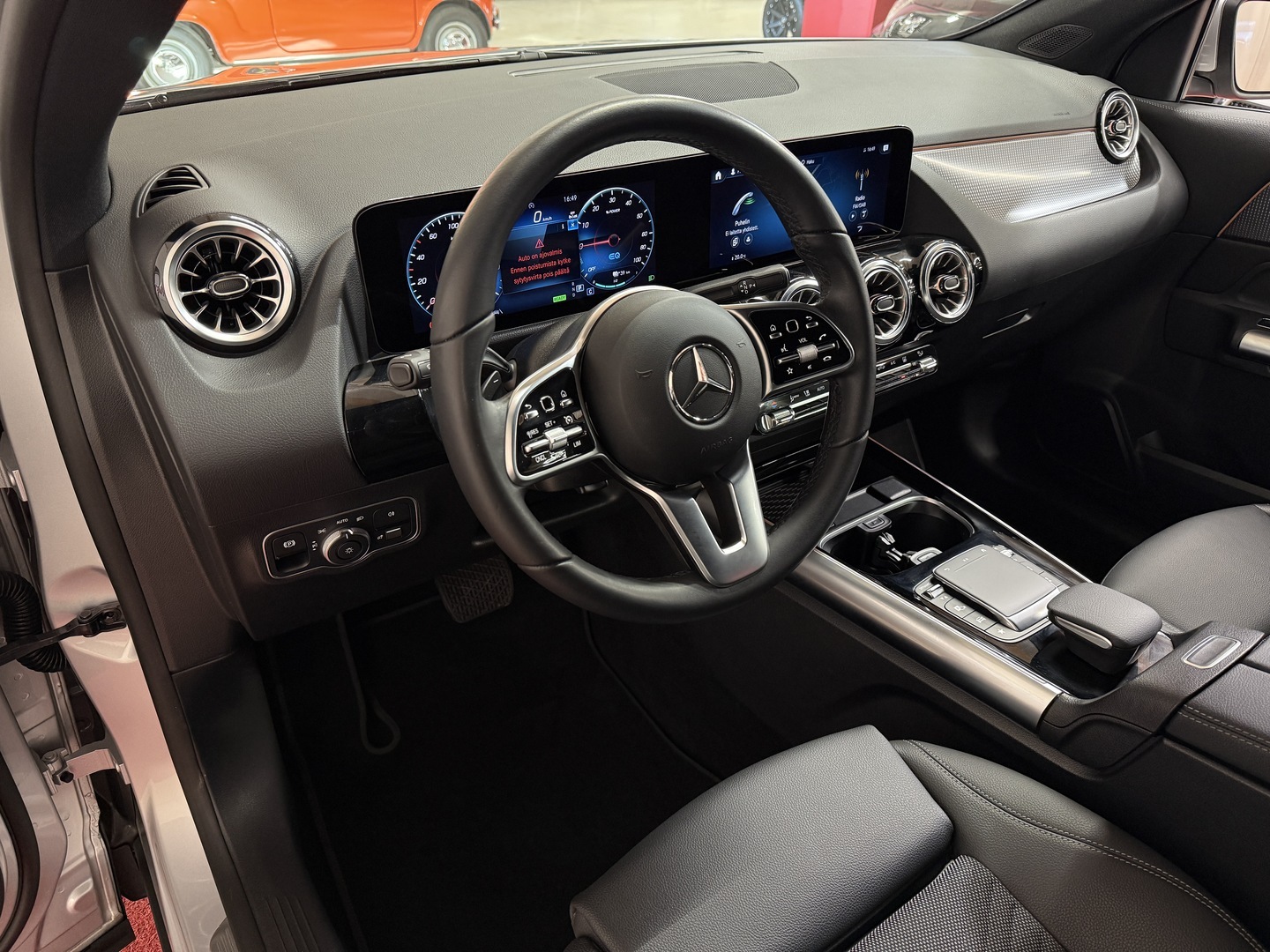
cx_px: 635
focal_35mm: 24
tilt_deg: -32.4
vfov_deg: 56.8
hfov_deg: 71.6
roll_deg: -2.1
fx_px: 881
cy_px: 476
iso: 250
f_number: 1.78
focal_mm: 6.76
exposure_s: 1/50
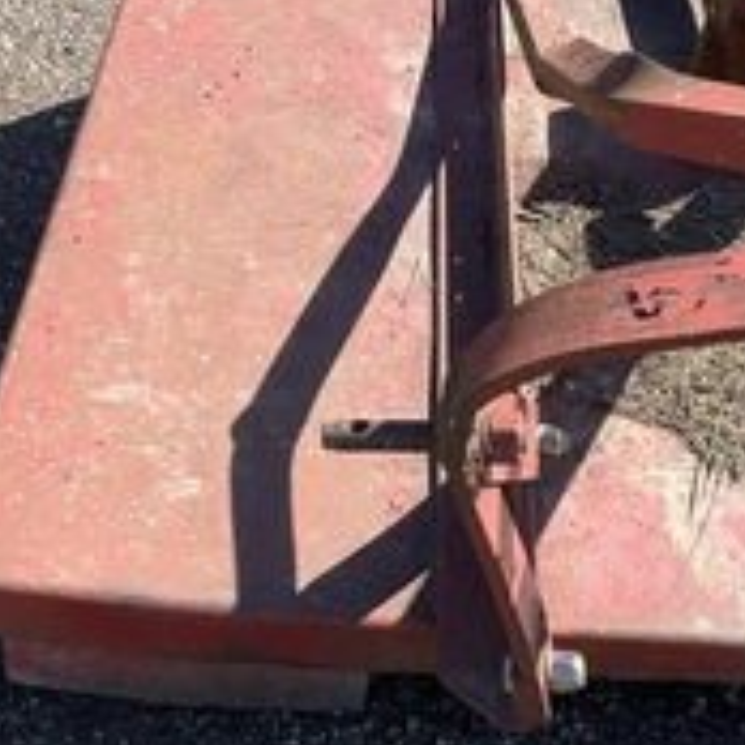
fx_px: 1437
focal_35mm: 59
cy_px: 450
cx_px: 574
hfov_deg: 28.6
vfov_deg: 29.0
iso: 25
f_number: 1.8
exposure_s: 1/770
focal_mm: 3
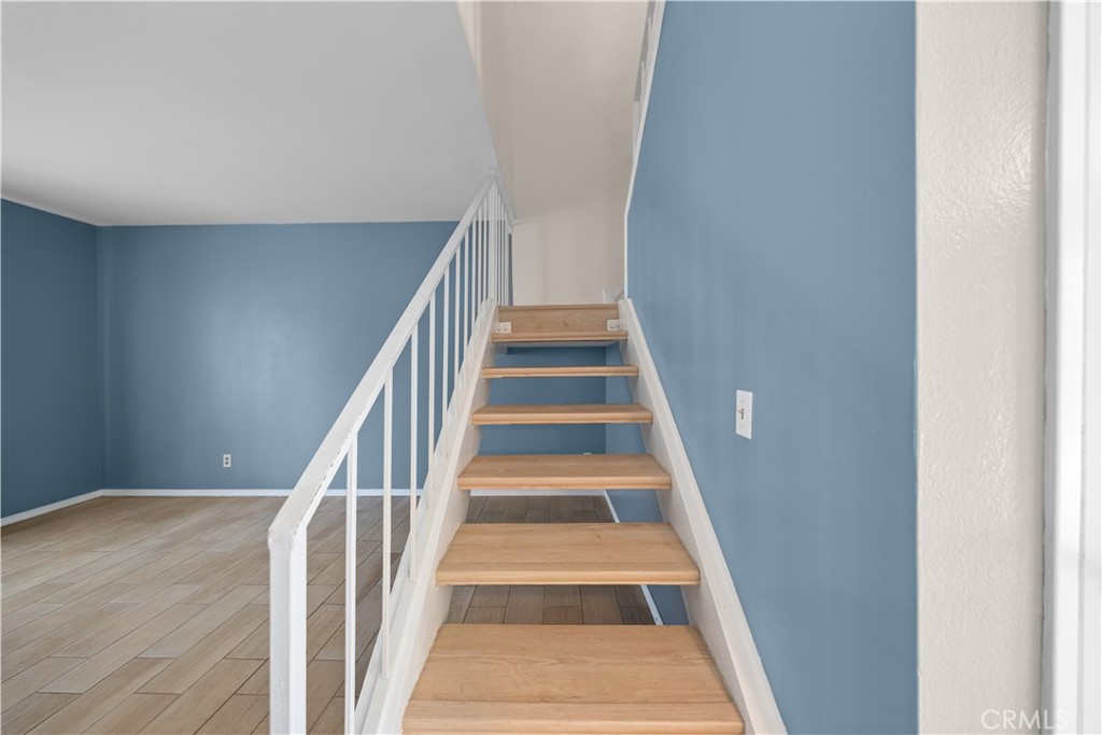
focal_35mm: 12
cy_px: 368
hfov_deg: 112.6
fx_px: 367
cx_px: 551
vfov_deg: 90.0
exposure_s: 1/2.5
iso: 1250
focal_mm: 12
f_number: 5
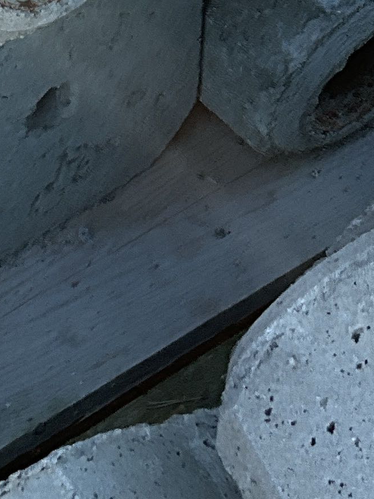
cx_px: -62
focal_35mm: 133
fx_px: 1916
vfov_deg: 14.1
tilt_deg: -42.9
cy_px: -191
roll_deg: +4.9
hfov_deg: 11.0
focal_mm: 3
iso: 20
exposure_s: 1/234
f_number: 1.8
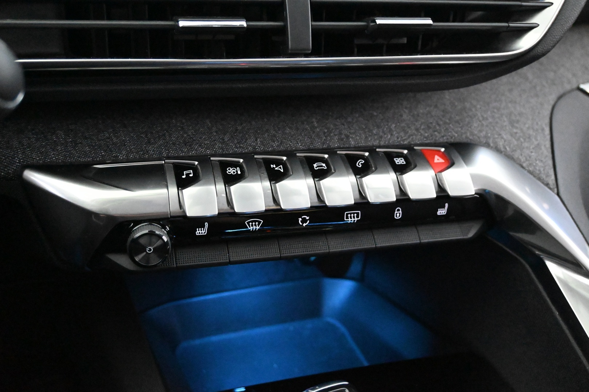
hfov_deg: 55.1
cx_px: 294
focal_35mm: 34
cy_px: 196
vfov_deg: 38.4
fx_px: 564
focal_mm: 23
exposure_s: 1/40
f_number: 4.2
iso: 16000
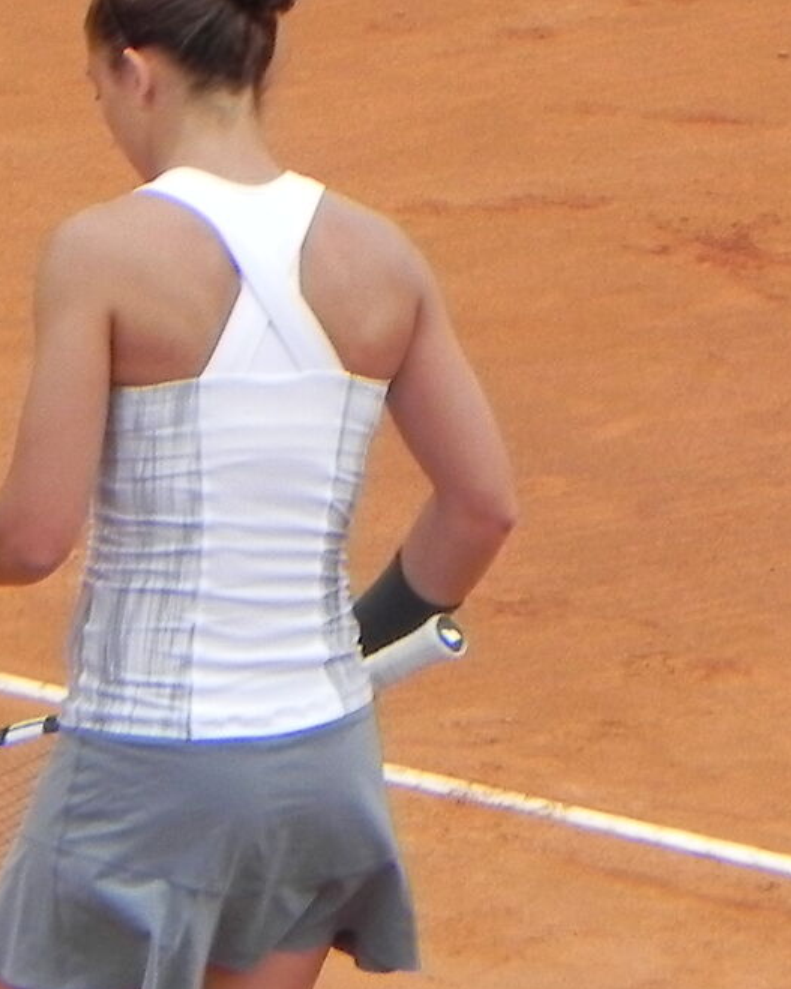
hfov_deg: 1.8
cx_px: 470
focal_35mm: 878
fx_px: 25699
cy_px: 569
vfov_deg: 2.2
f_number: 5
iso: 160
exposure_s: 1/206
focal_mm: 44
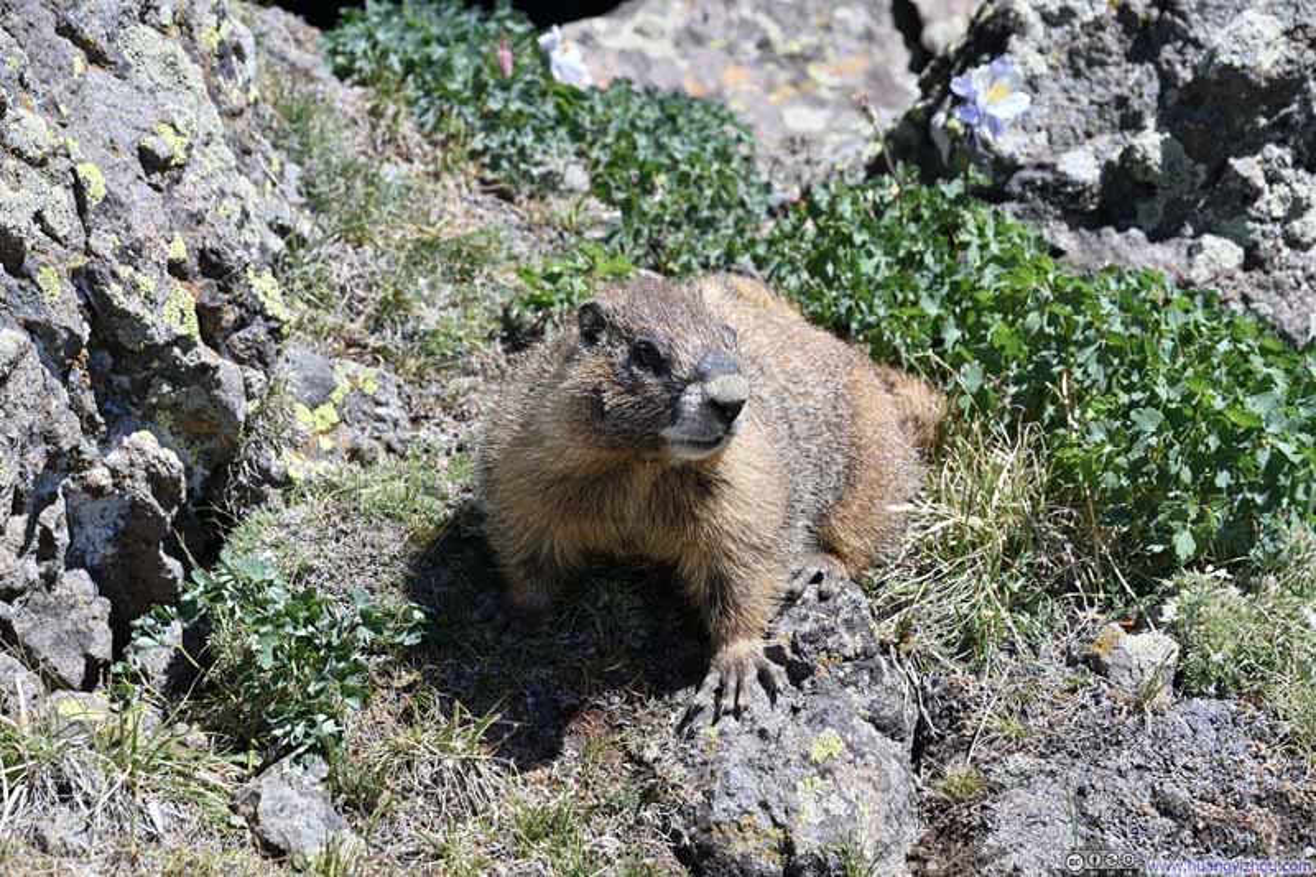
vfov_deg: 11.9
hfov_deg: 17.8
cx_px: 658
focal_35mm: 115
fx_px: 4203
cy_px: 438
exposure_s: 1/200
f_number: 8
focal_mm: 115
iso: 64
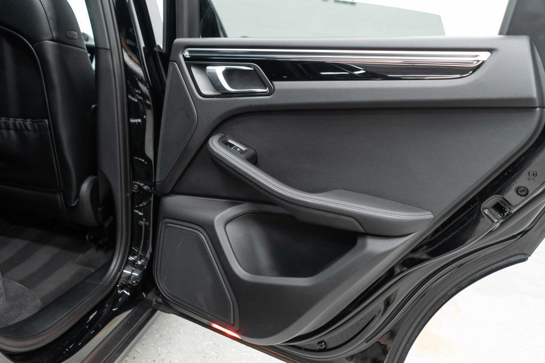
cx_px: 272
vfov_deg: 46.4
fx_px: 424
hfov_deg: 65.5
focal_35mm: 28
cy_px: 182
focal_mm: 28
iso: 1250
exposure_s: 1/50
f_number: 3.2
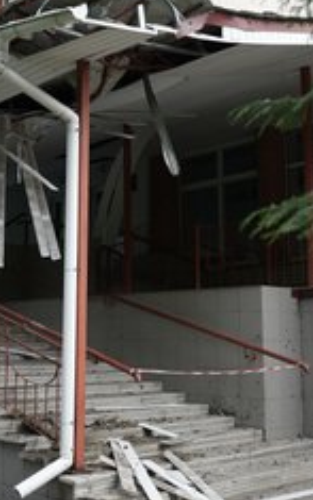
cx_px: 101
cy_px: 228
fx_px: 709
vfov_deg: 38.8
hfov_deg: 24.7
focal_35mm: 52
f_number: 2.8
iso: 250
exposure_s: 1/160
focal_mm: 30
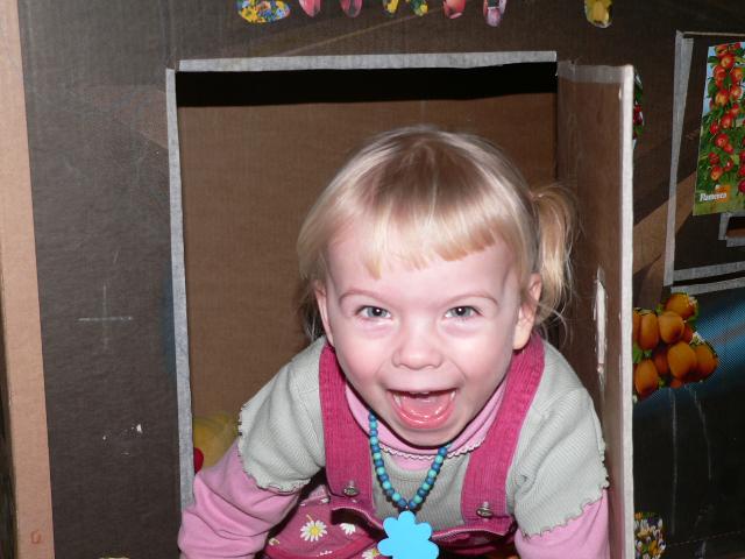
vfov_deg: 28.0
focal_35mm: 52
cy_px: 280
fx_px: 1119
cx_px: 372
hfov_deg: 36.8
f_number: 2.8
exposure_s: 1/250
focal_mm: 8.7
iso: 100
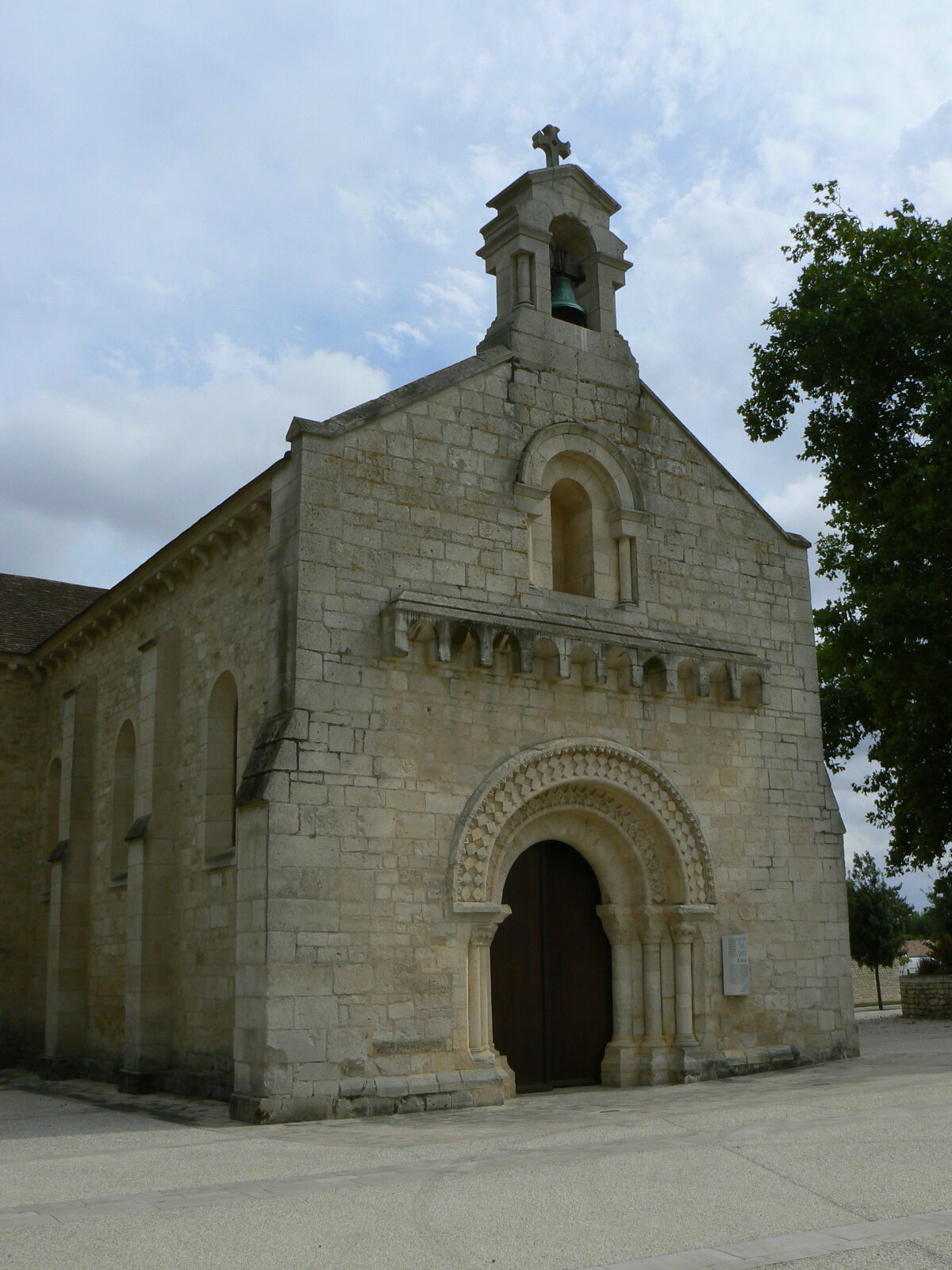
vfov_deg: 51.4
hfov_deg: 39.7
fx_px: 1320
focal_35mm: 36
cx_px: 476
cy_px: 635
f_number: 8
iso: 80
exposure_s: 1/640
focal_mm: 6
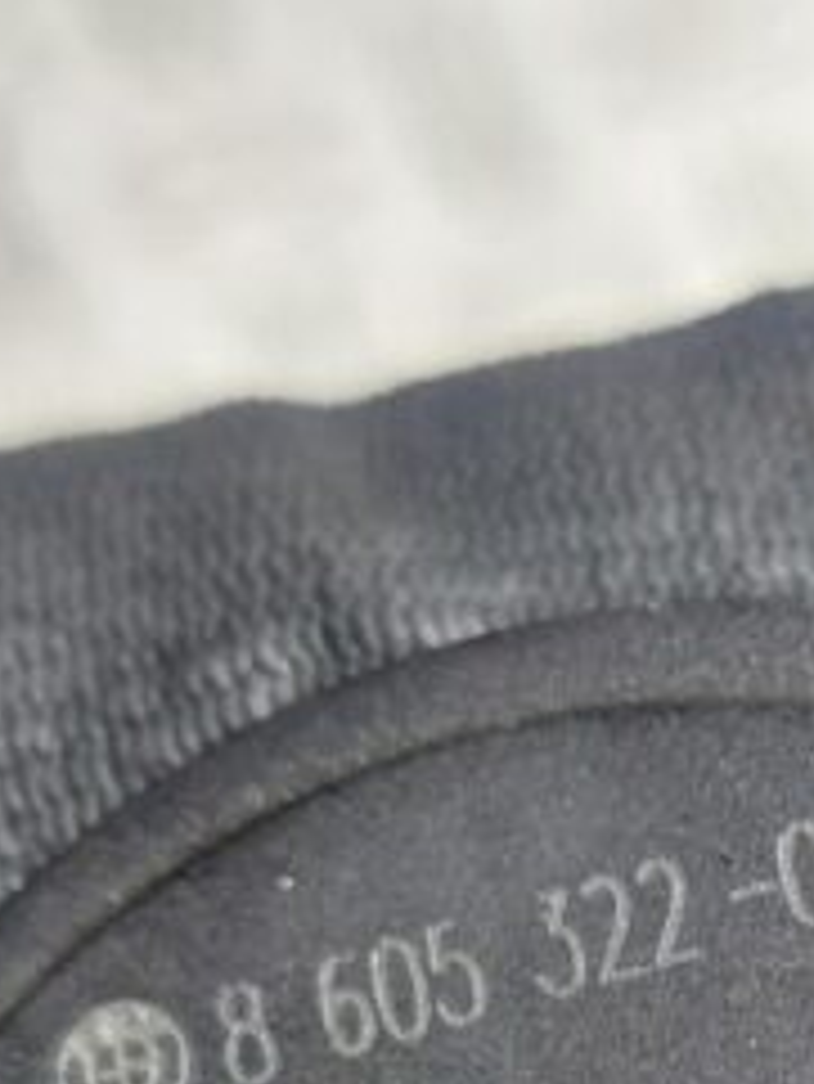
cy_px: 1214
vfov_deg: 22.2
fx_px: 2600
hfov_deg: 17.3
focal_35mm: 83
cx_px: 845
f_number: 1.8
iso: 200
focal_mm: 5.23
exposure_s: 1/50
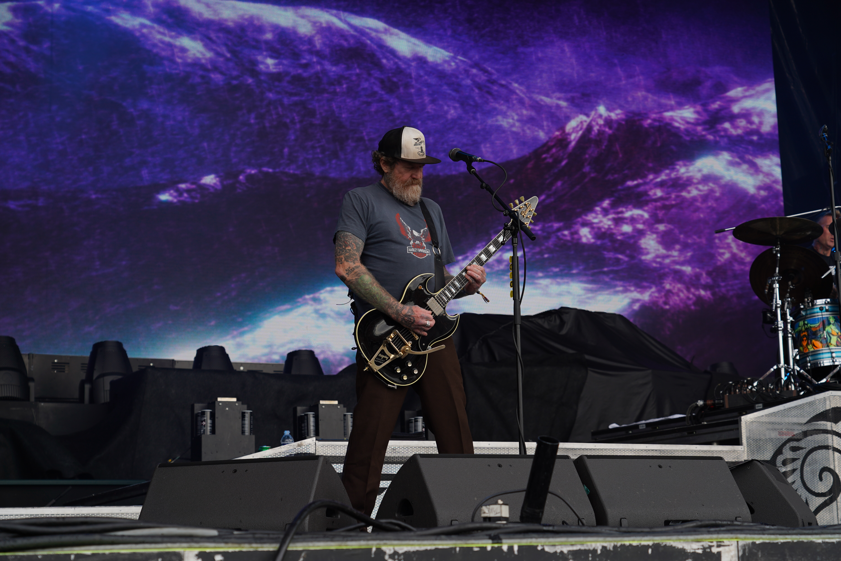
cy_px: 280
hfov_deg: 28.8
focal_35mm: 70
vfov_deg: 19.5
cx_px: 420
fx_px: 1635
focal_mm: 70
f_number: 5.6
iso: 100
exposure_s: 1/160
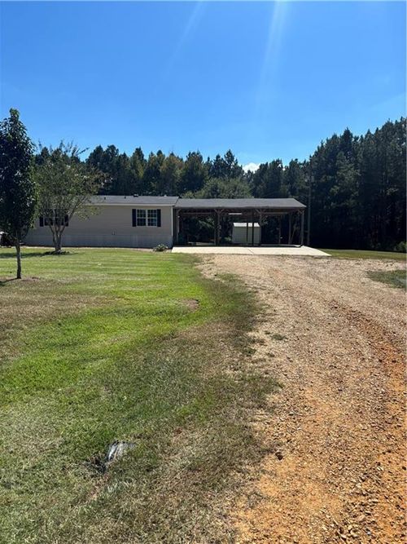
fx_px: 408
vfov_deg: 67.3
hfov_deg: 53.0
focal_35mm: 26
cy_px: 272
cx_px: 204
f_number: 1.6
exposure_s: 1/3937
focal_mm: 5.96
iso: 50
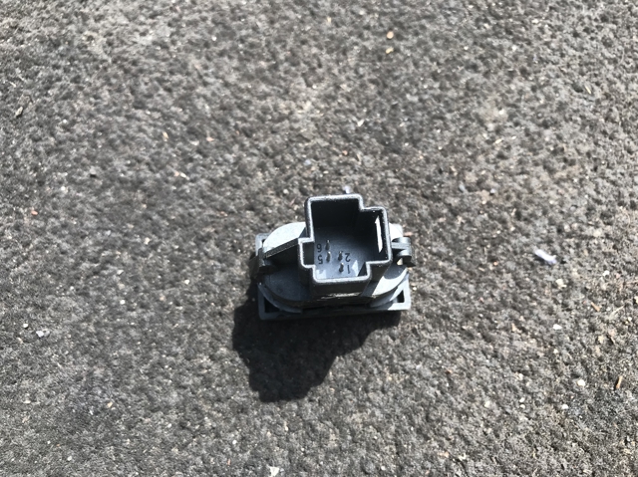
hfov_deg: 63.5
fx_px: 516
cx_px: 319
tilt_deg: -77.1
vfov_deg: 49.7
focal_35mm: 28
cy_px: 238
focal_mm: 3.99
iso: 20
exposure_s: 1/323
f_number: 1.8
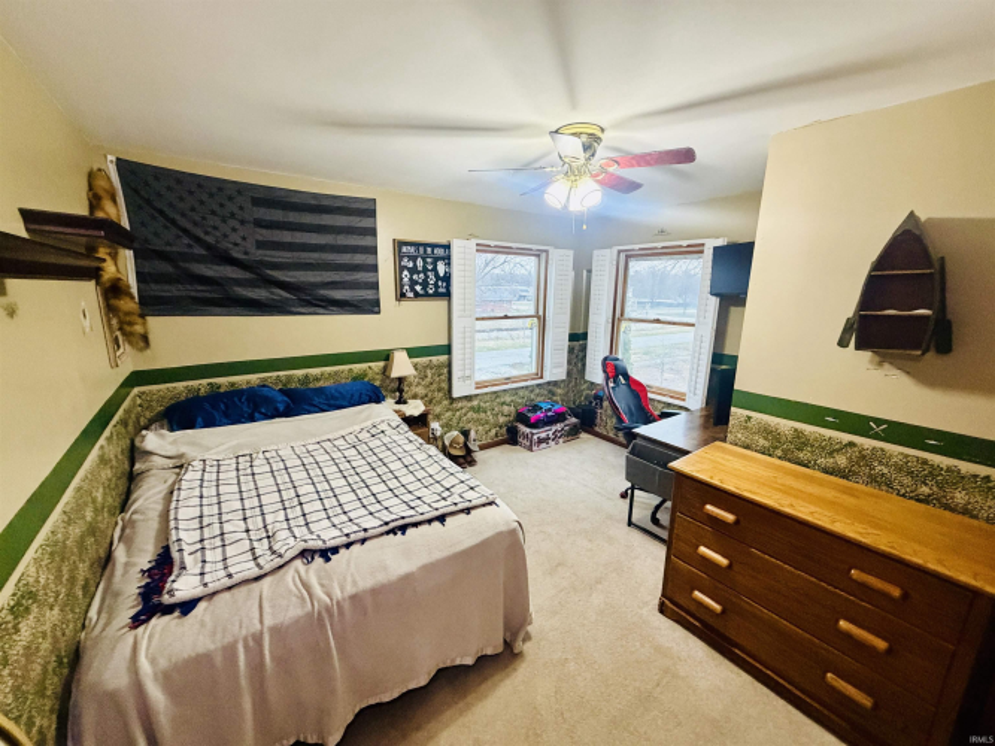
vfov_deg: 85.7
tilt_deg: -11.7
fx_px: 402
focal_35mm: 14
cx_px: 498
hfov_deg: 102.1
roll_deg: -0.2
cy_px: 373
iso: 500
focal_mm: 2.22
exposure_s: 1/60
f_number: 2.2
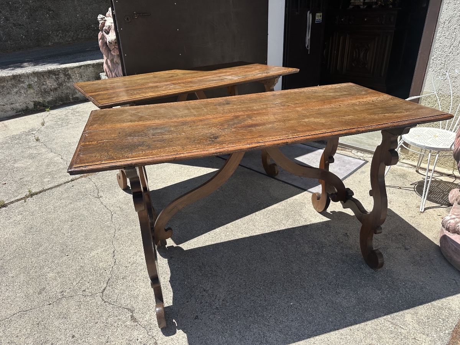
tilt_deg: -23.7
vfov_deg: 56.8
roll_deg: +2.5
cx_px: 230
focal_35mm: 24
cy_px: 172
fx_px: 319
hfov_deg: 71.6
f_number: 1.78
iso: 80
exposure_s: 1/4184
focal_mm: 6.86
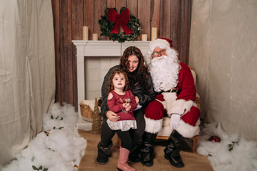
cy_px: 81
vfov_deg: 35.0
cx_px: 135
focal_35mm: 38
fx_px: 272
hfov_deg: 50.5
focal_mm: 35
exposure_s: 1/100
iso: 100
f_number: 5.6
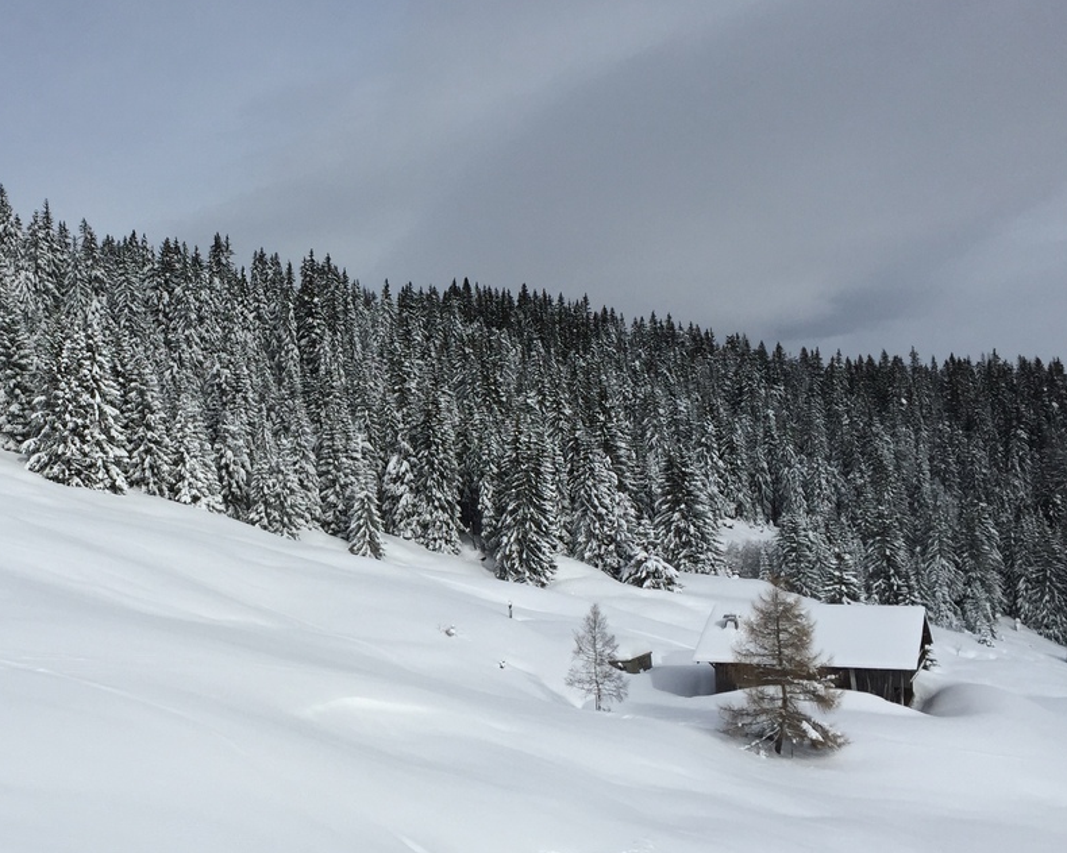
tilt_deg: +3.2
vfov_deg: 34.8
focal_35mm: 43
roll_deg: +4.4
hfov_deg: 41.9
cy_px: 480
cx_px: 296
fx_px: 1358
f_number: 2.2
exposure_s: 1/6623
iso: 32
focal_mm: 4.15
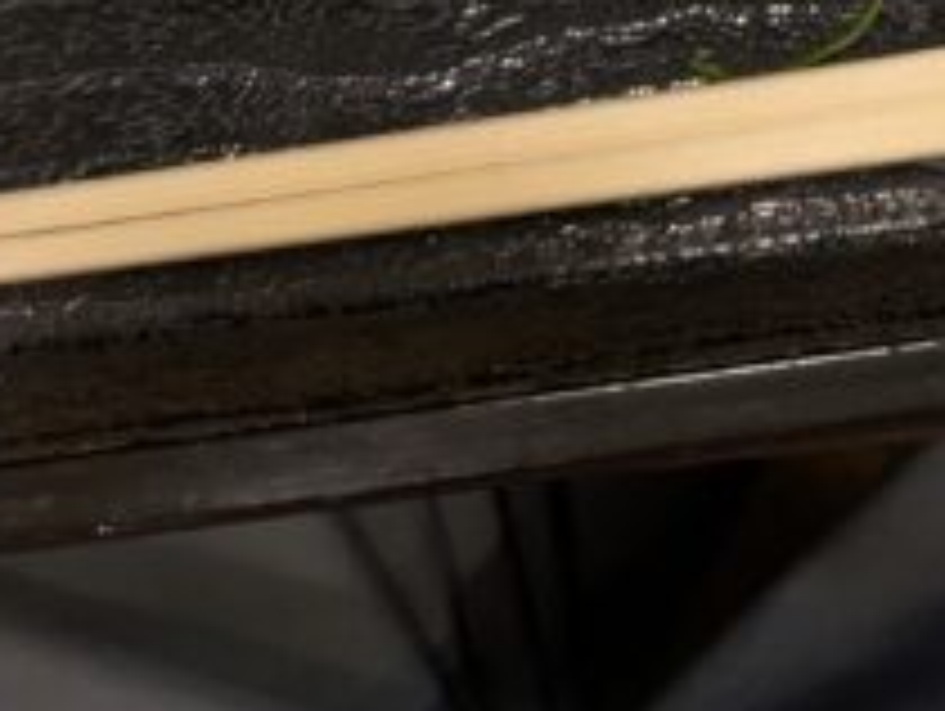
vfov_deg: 10.6
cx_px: 1170
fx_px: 3334
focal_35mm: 122
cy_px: -938
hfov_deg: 15.5
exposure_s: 1/60
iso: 284
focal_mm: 5.43
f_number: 1.89
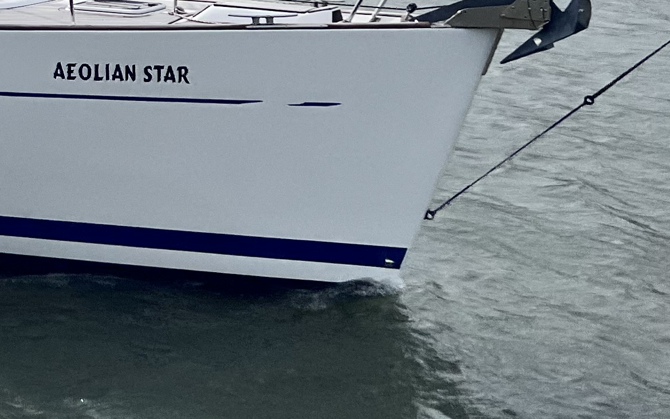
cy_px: -307
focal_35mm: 95
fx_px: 1735
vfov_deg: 12.7
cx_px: -242
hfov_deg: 19.8
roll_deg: -1.2
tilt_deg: +1.1
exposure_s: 1/14286
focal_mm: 5.7
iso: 50
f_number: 1.5
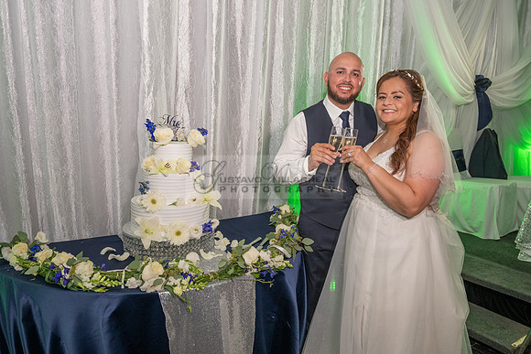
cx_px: 266
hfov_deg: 67.4
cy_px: 177
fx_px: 398
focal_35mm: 27
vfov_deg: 48.0
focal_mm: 27
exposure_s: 1/200
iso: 1600
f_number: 4.5
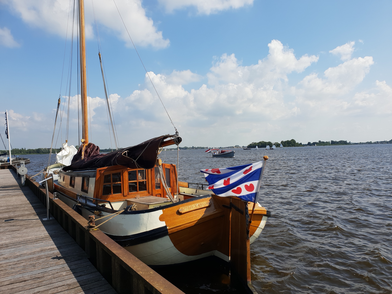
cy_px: 147
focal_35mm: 26
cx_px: 196
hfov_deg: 67.3
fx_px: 294
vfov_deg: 53.1
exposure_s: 1/1779
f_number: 2.4
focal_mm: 4.3
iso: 50
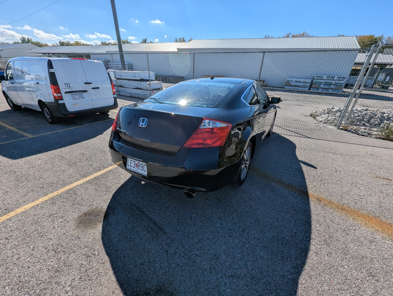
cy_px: 148
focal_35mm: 13
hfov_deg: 106.1
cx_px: 196
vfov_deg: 90.1
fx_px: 148
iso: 47
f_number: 2.2
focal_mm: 1.95
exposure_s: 1/3268
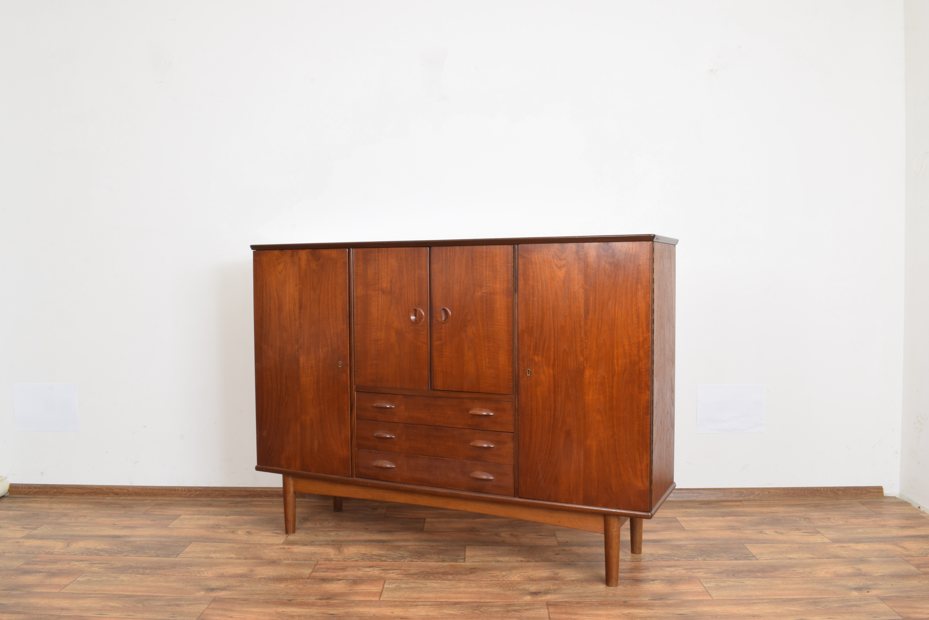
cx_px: 464
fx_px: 774
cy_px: 310
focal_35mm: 30
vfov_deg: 43.6
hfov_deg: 61.9
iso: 100
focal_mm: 20
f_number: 25
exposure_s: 4
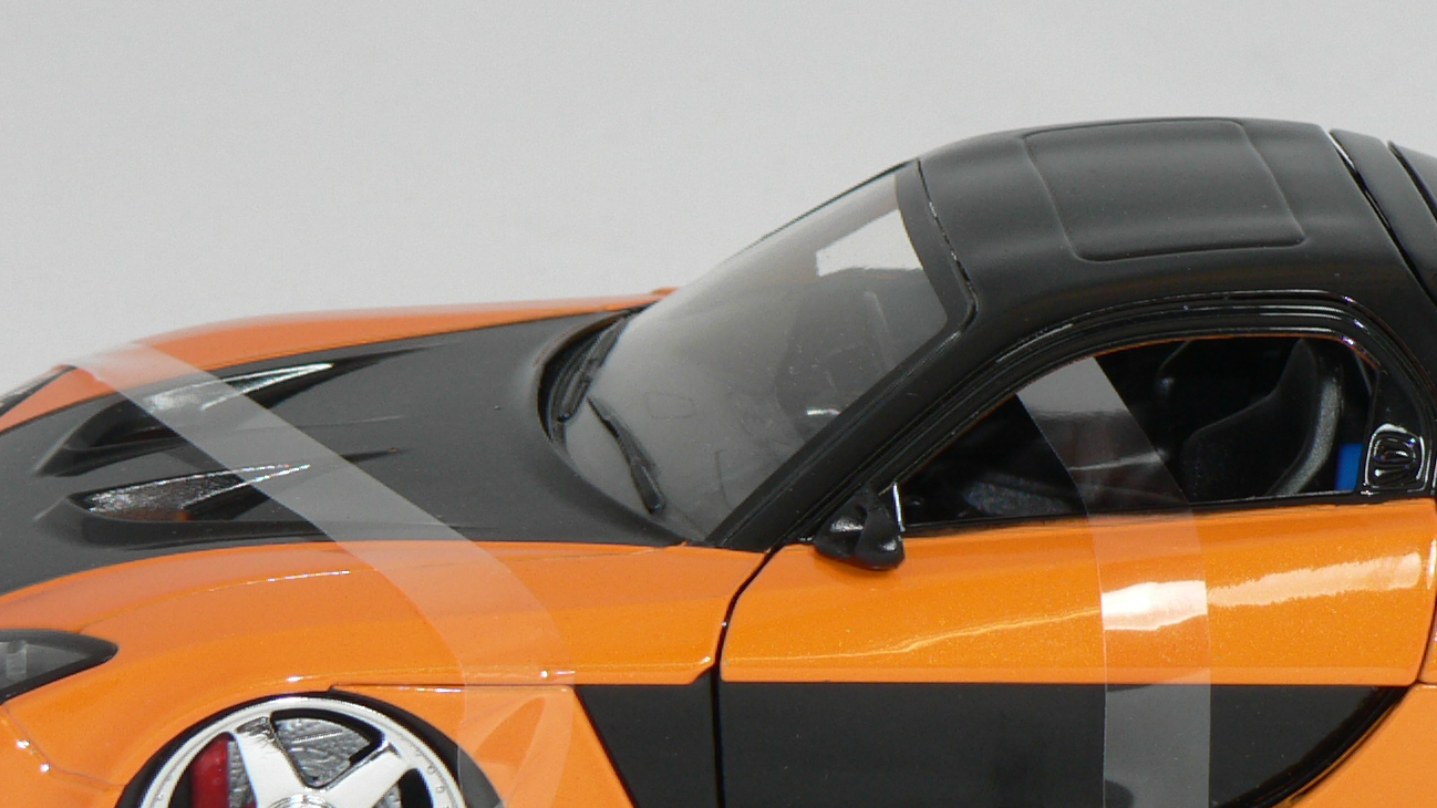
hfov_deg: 11.5
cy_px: 622
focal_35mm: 187
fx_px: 7125
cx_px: 980
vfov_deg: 6.5
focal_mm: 14.5
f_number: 3.2
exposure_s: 1/60
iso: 80
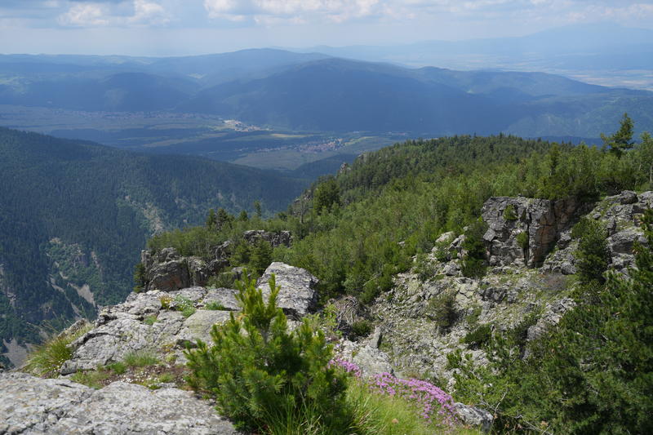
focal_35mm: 35
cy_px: 218
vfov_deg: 37.8
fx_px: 635
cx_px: 326
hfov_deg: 54.4
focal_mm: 35
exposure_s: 1/400
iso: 100
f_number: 6.3
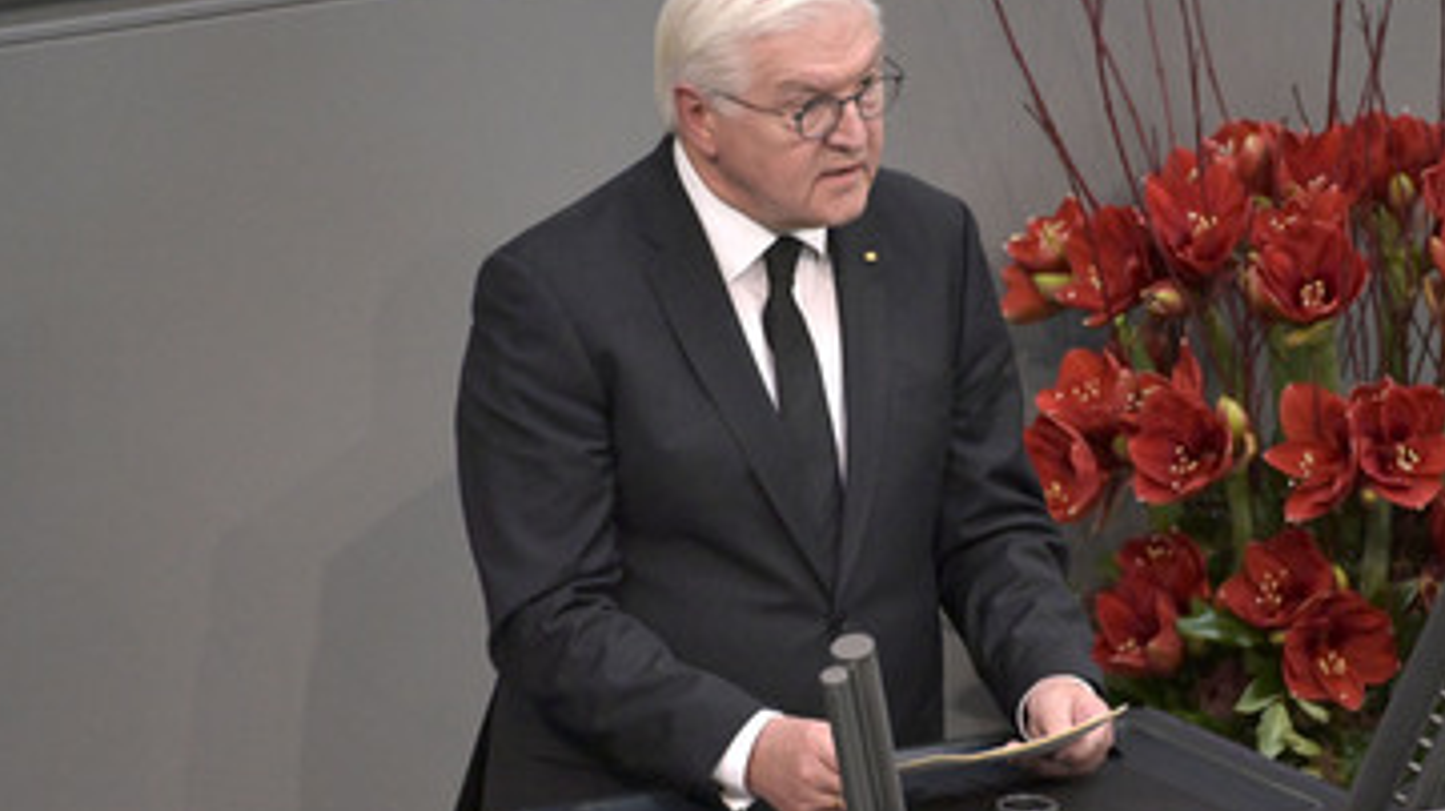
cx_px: 821
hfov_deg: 3.3
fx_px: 25120
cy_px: 478
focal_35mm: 656
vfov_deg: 1.8
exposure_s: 1/500
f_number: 5.6
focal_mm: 500
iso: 8000
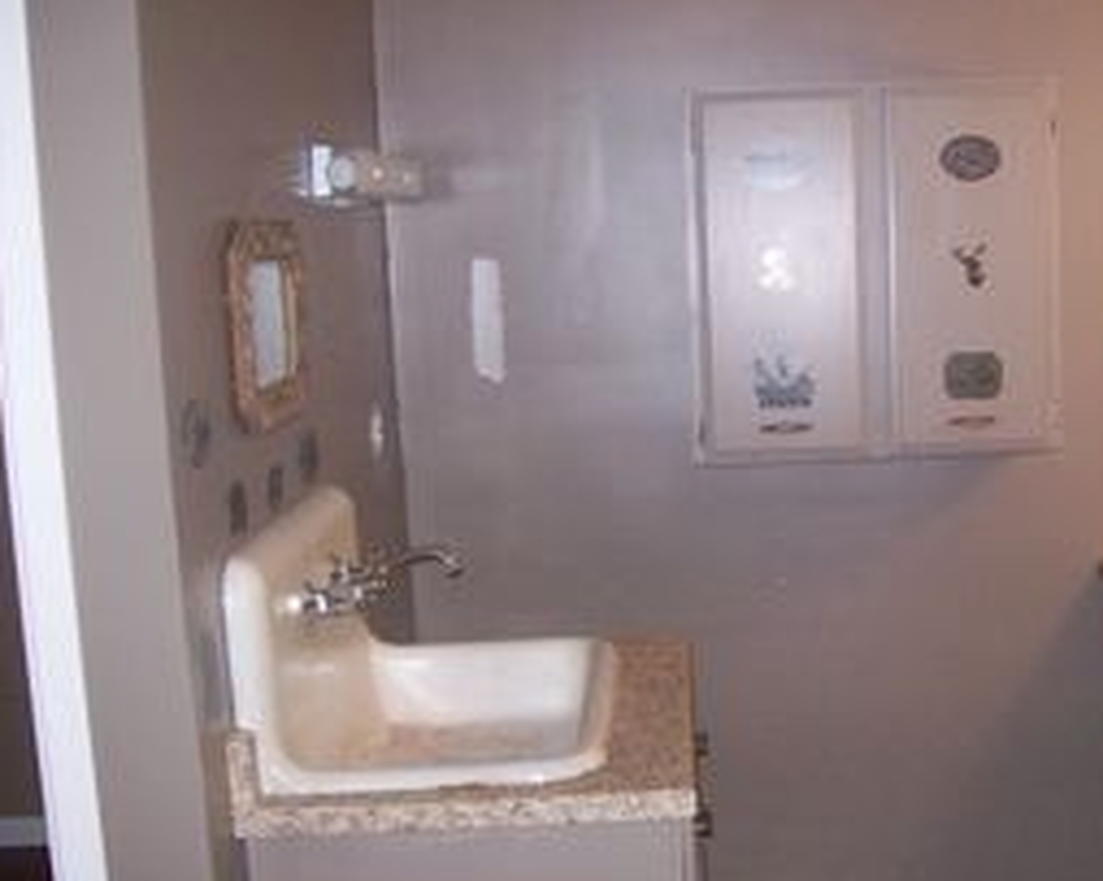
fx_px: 1664
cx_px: 786
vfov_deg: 29.6
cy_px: 512
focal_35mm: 51
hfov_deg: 36.1
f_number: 2.7
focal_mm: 6
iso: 200
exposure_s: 1/64
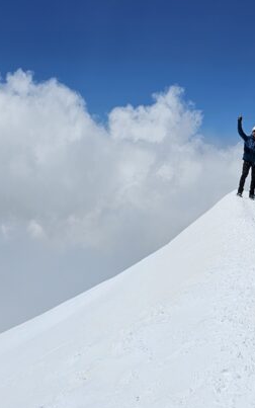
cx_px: 237
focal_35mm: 62
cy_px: 193
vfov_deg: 33.0
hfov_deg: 20.5
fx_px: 689
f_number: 1.7
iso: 10
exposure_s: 1/4006
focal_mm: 6.3
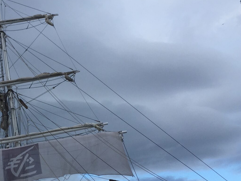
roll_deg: +1.0
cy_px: 162
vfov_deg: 20.1
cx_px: 20
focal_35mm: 72
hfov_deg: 26.1
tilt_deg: +17.8
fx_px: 501
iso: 32
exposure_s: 1/791
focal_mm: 4.15
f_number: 2.2
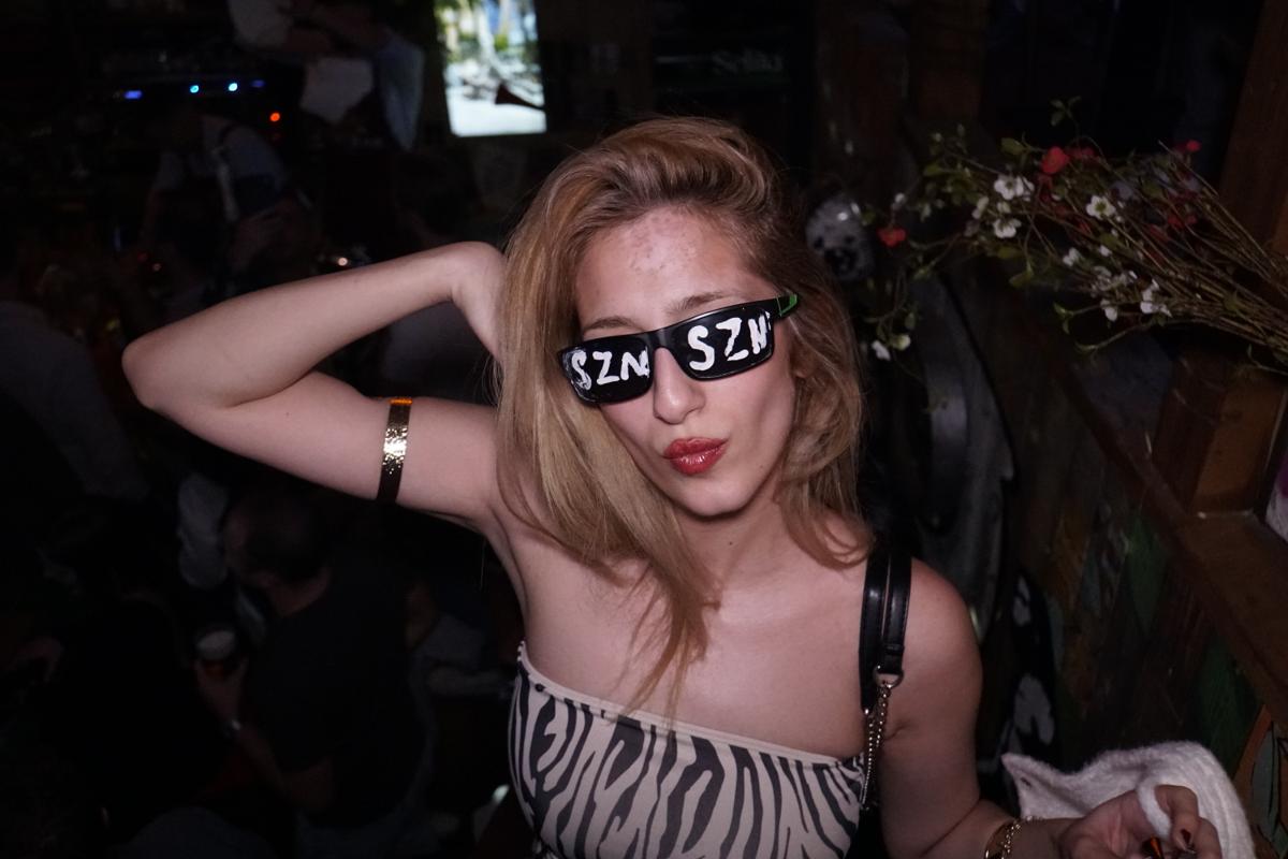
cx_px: 644
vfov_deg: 41.5
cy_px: 430
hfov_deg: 59.3
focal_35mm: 32
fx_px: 1132
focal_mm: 21.1
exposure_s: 1/125
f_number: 3.5
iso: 6400
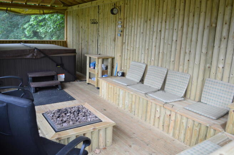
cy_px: 78
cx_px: 117
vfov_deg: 43.5
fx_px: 195
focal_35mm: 30
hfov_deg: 62.0
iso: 450
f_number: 3.8
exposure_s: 1/60
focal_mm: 20
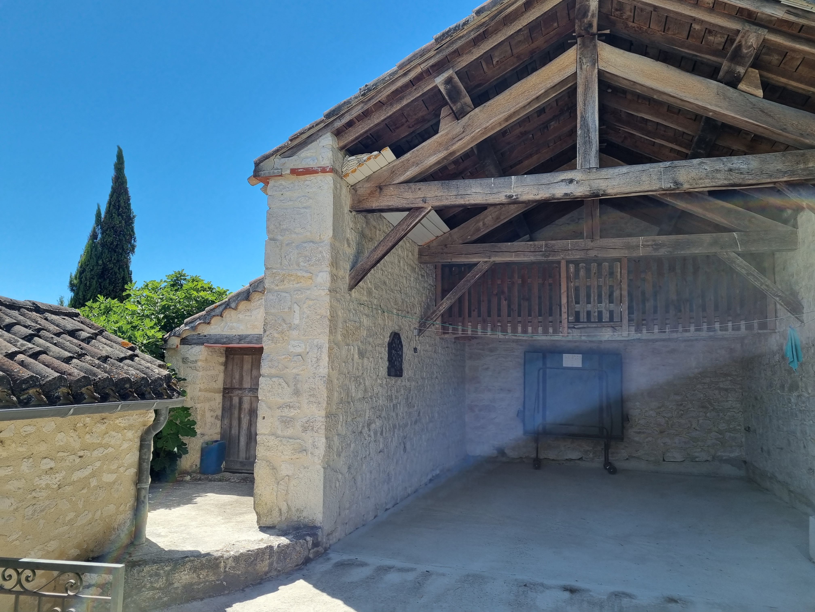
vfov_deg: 53.1
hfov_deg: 67.3
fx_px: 612
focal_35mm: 26
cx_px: 408
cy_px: 306
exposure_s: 1/1536
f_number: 1.8
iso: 50
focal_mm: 5.4
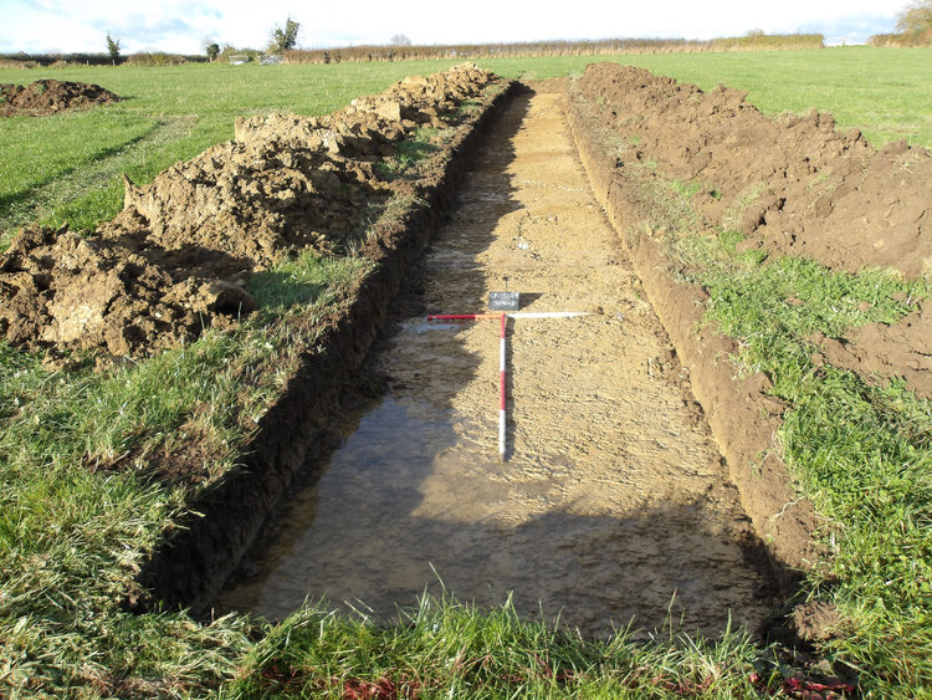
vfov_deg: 51.4
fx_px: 727
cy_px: 350
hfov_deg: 65.3
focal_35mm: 27
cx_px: 466
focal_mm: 4.9
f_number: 3
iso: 100
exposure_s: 1/429
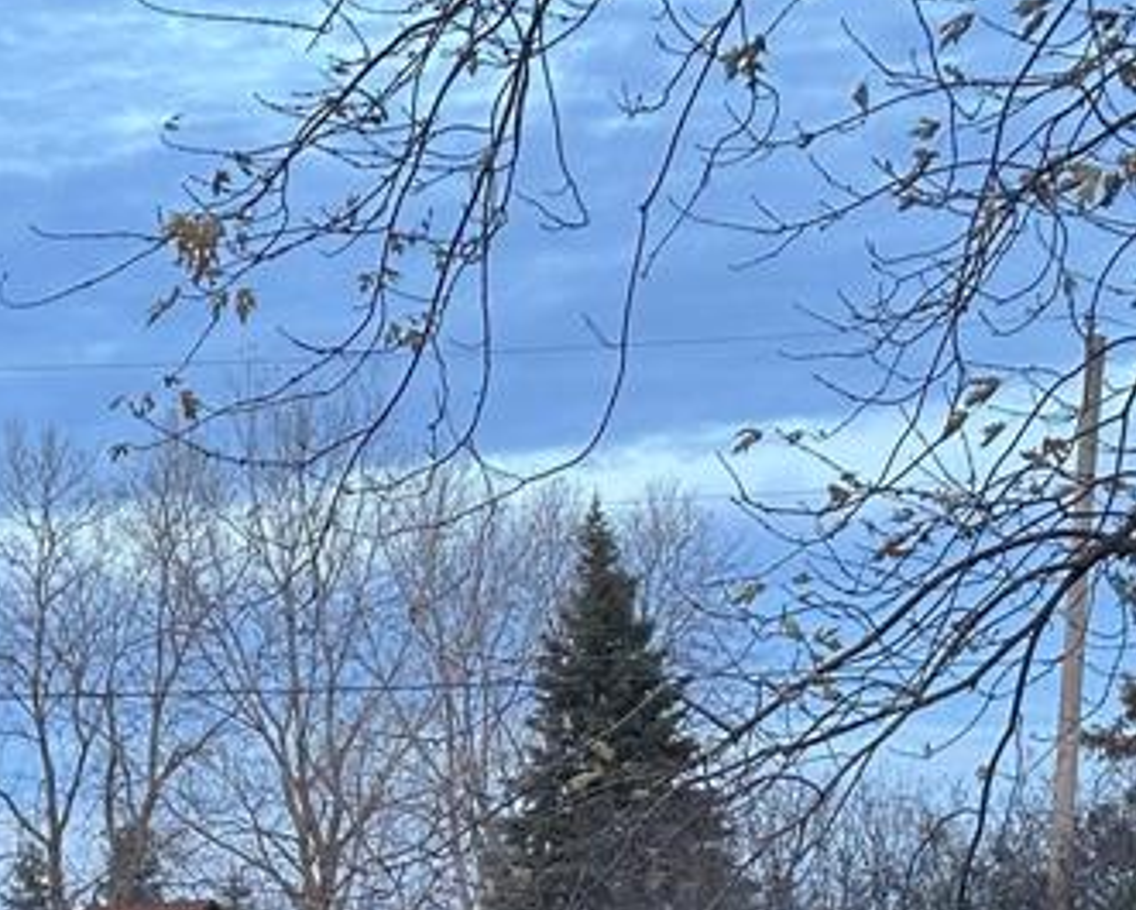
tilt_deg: +1.6
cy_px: 1051
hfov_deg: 12.7
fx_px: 4877
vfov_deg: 10.5
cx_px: -508
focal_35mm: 145
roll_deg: +0.7
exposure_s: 1/60
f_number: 1.78
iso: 100
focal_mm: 6.86
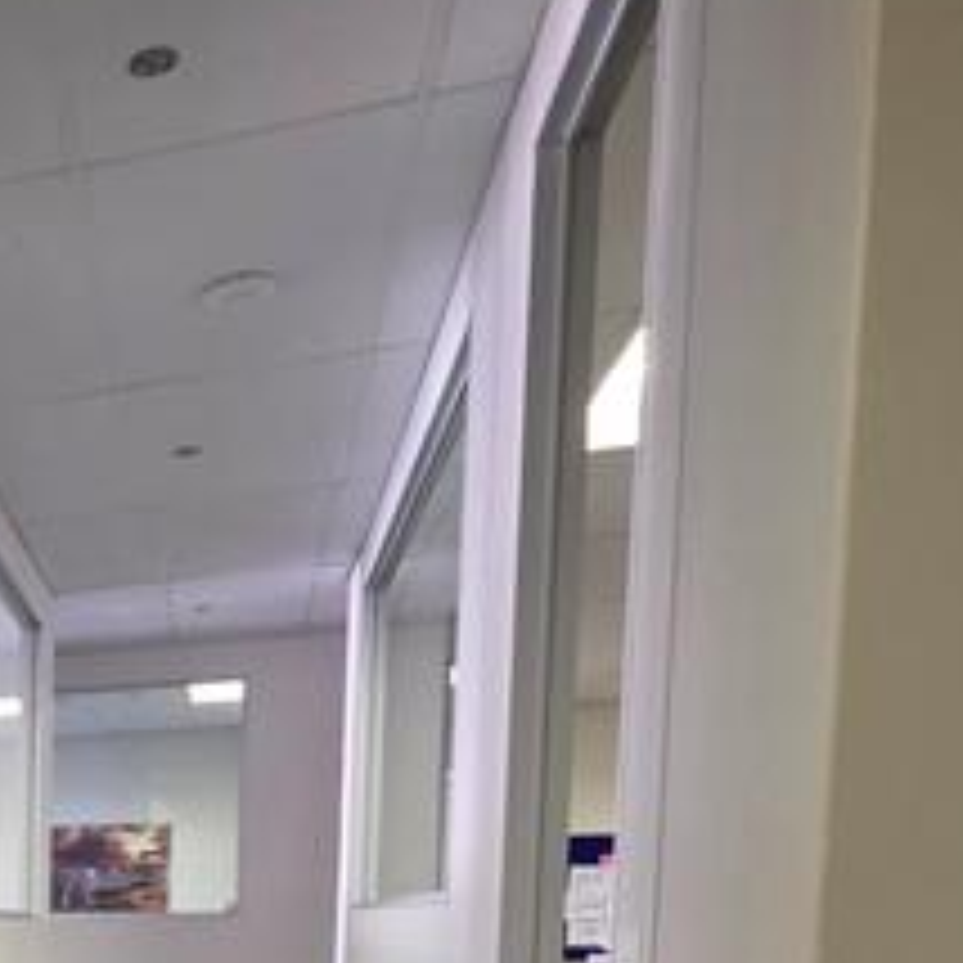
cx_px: -338
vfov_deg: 33.8
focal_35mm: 43
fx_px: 1353
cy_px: 1071
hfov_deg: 29.9
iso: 160
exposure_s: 1/50
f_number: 1.9
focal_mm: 2.2
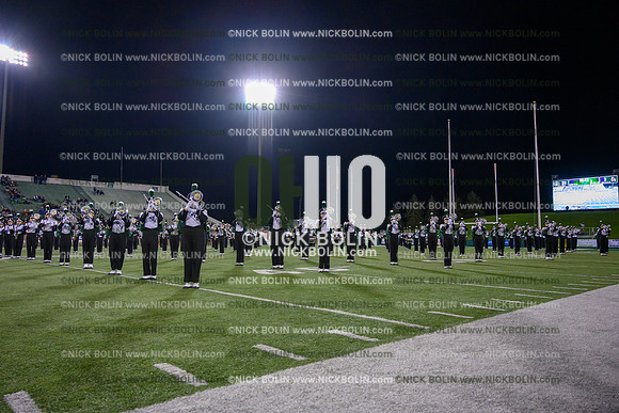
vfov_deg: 48.8
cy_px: 206
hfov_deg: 68.4
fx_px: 456
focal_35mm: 26
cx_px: 310
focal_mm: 26.5
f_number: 4
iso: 5000
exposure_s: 1/800
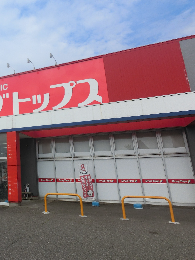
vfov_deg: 59.8
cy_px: 113
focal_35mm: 30
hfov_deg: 40.1
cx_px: -7
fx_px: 225
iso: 64
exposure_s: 1/1250
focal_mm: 2.87
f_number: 2.8
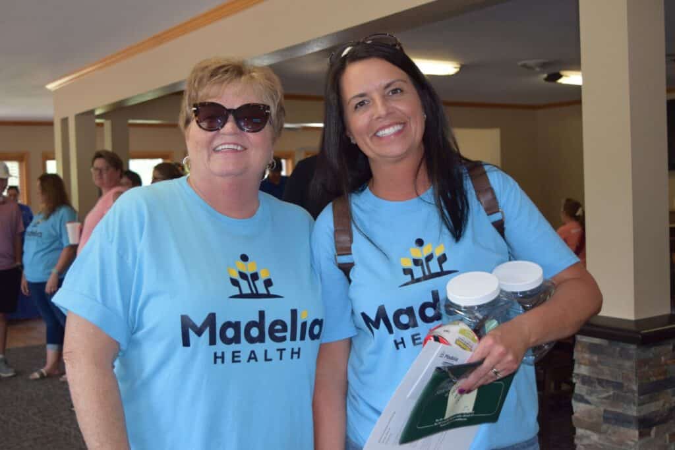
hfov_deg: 42.3
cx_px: 338
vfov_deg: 29.0
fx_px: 872
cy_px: 225
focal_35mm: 46
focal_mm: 31
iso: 800
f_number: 5.6
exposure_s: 1/125
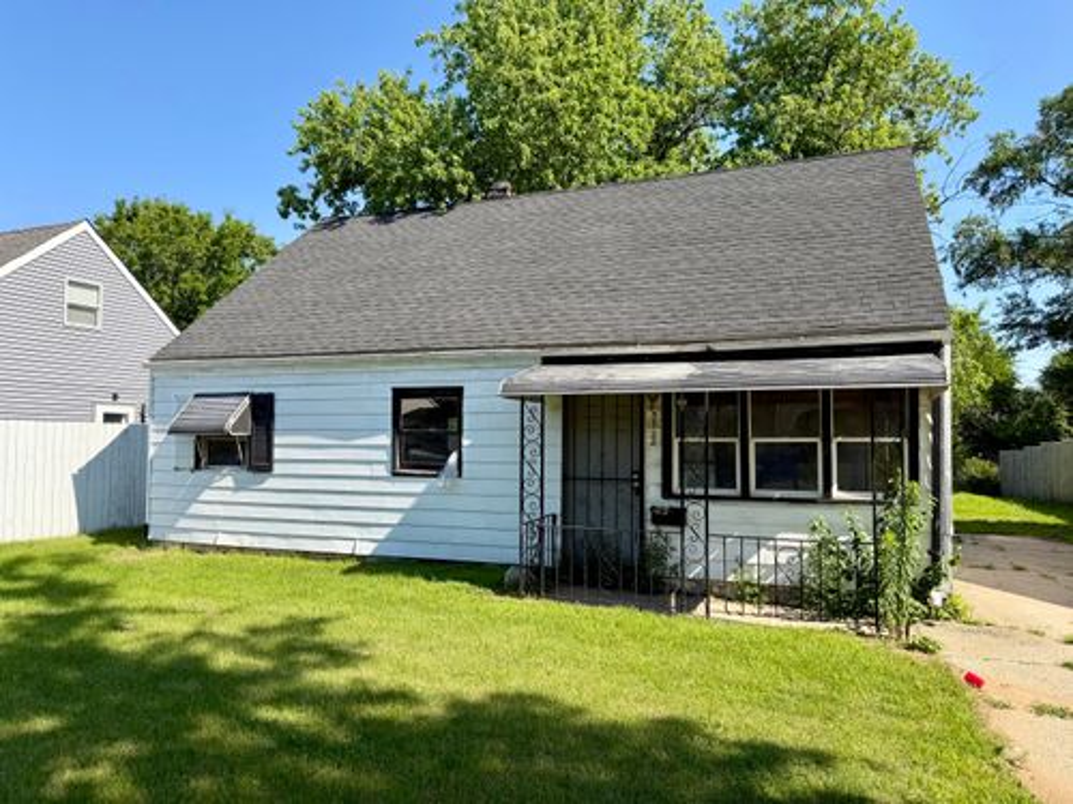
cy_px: 402
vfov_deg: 56.8
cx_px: 536
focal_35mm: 24
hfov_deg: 71.6
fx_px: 744
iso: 80
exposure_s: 1/2232
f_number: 1.78
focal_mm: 6.76
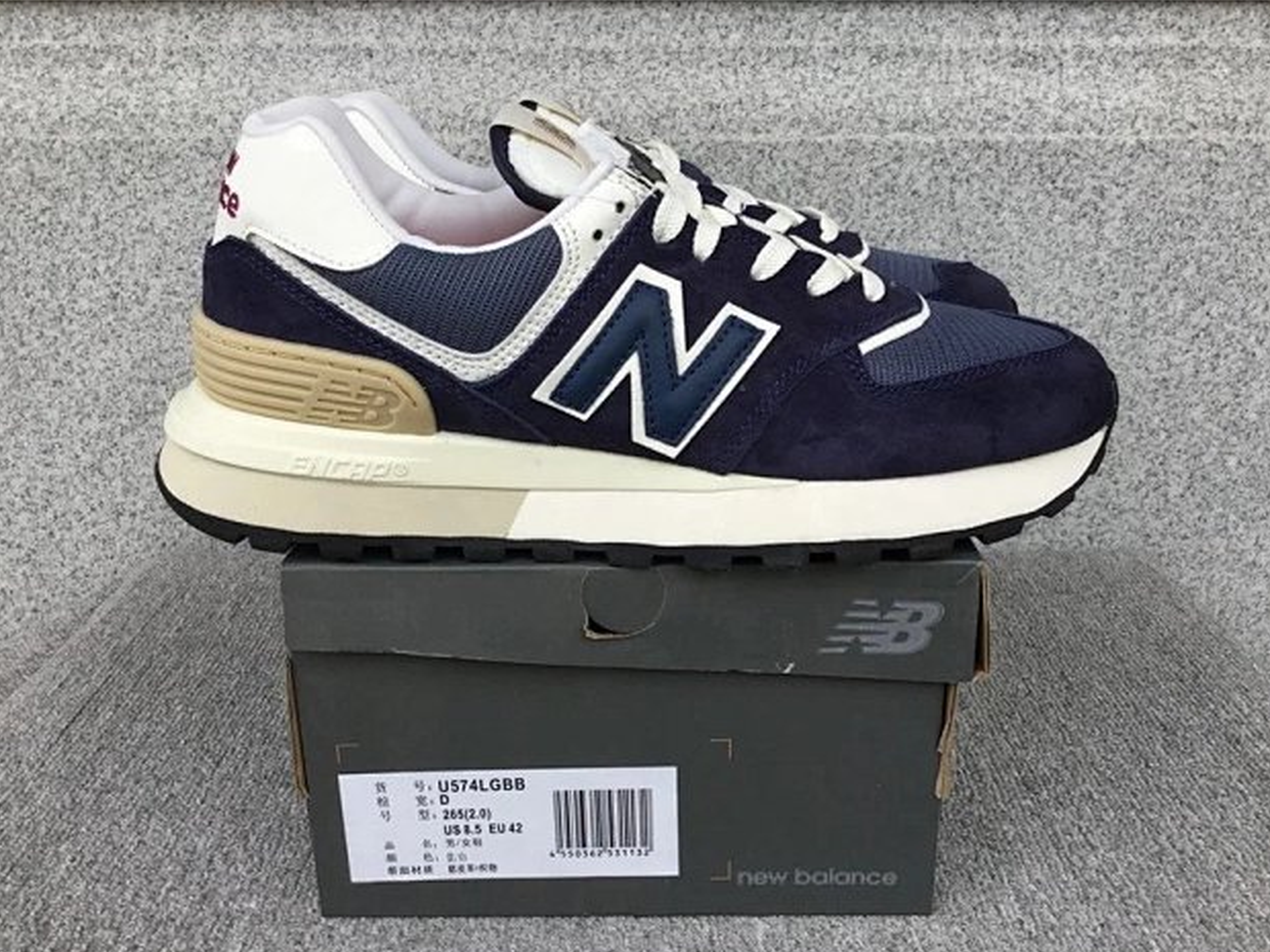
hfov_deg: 56.8
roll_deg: +0.5
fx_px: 1174
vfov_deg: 44.2
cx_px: 645
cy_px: 489
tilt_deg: -19.3
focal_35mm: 32
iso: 25
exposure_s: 1/155
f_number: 2.4
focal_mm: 3.3
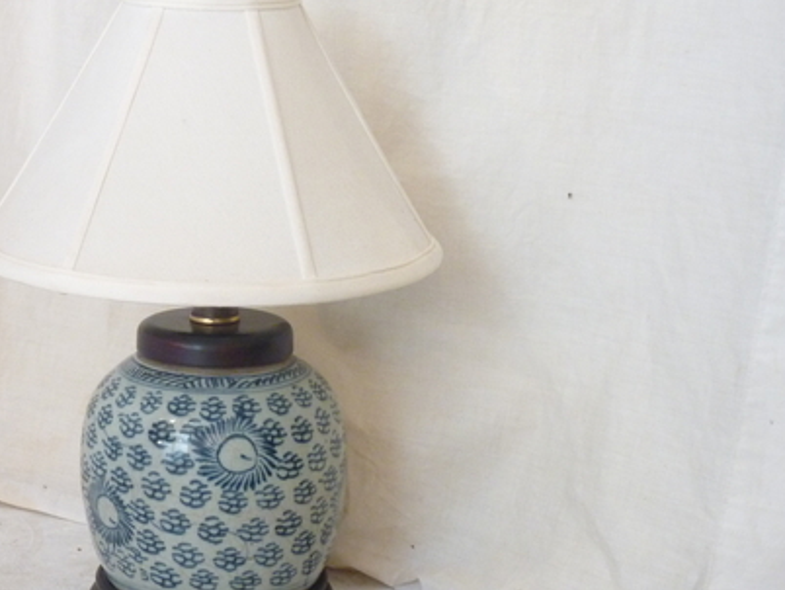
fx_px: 1997
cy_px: 305
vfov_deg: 16.8
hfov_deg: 22.1
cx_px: 203
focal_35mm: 88
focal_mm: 9.7
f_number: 3.9
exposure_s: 1/13
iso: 400
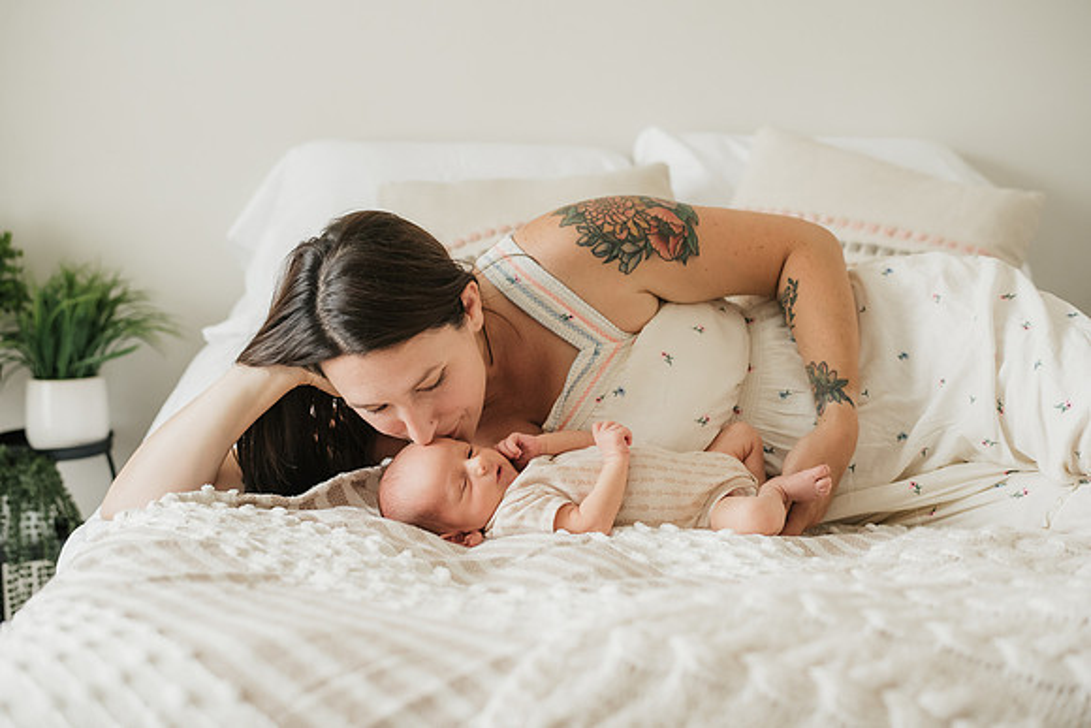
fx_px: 1516
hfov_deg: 39.6
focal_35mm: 50
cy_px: 364
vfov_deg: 27.0
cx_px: 546
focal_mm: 50
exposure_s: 1/320
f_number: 2.8
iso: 1600
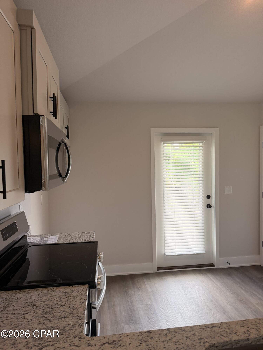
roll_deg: +0.4
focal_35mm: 24
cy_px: 175
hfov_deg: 56.8
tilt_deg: -1.7
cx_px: 132
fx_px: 243
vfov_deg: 71.6
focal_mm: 6.76
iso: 160
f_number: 1.78
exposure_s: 1/217
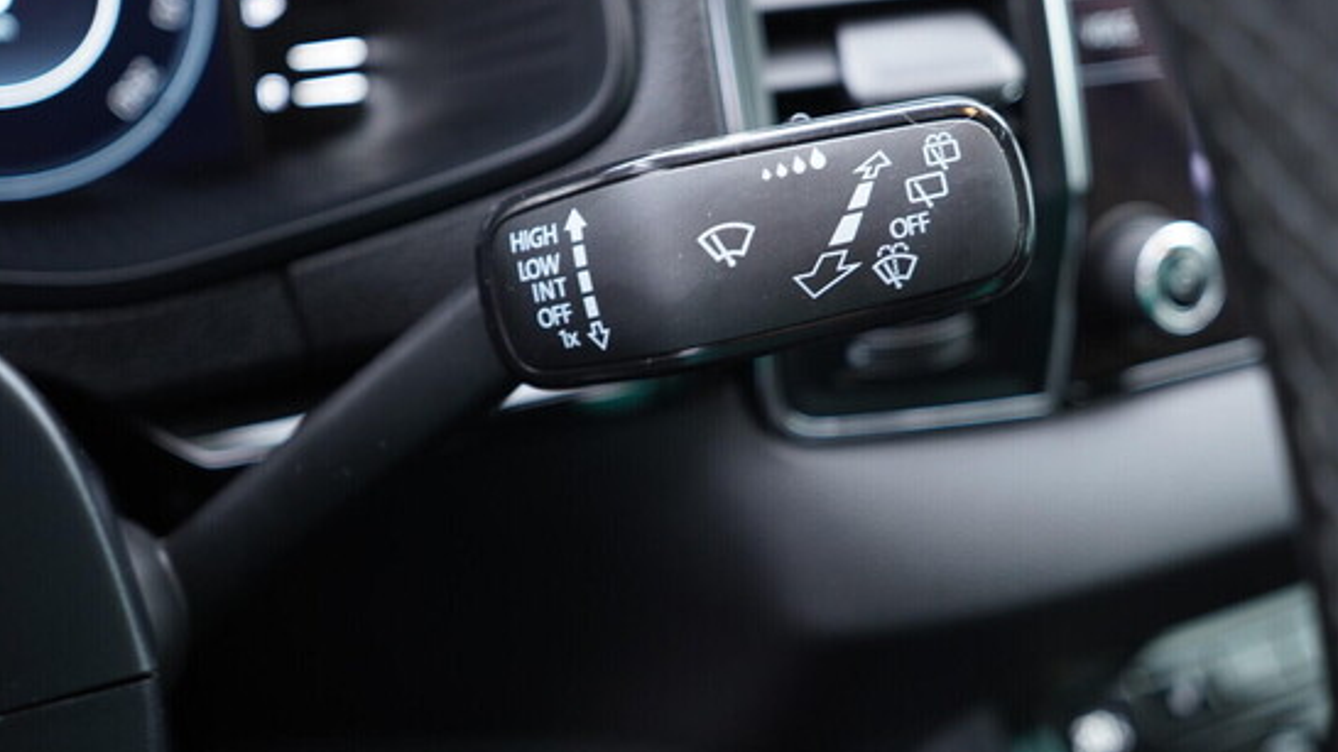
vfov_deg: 31.2
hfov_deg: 52.8
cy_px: 337
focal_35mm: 38
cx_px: 667
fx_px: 1348
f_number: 2.8
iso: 500
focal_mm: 24
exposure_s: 1/40
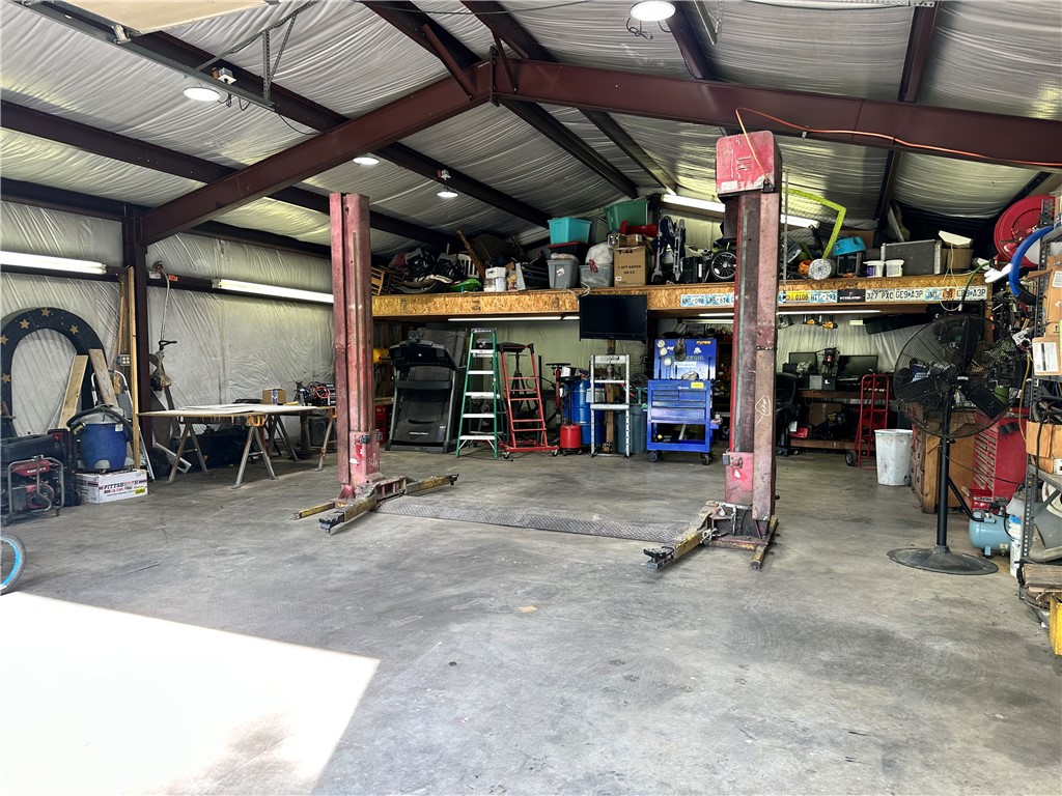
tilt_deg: -3.9
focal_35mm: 24
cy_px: 398
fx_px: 736
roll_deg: +0.2
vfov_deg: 56.8
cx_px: 531
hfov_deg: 71.6
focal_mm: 6.86
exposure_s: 1/120
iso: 100
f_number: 1.78
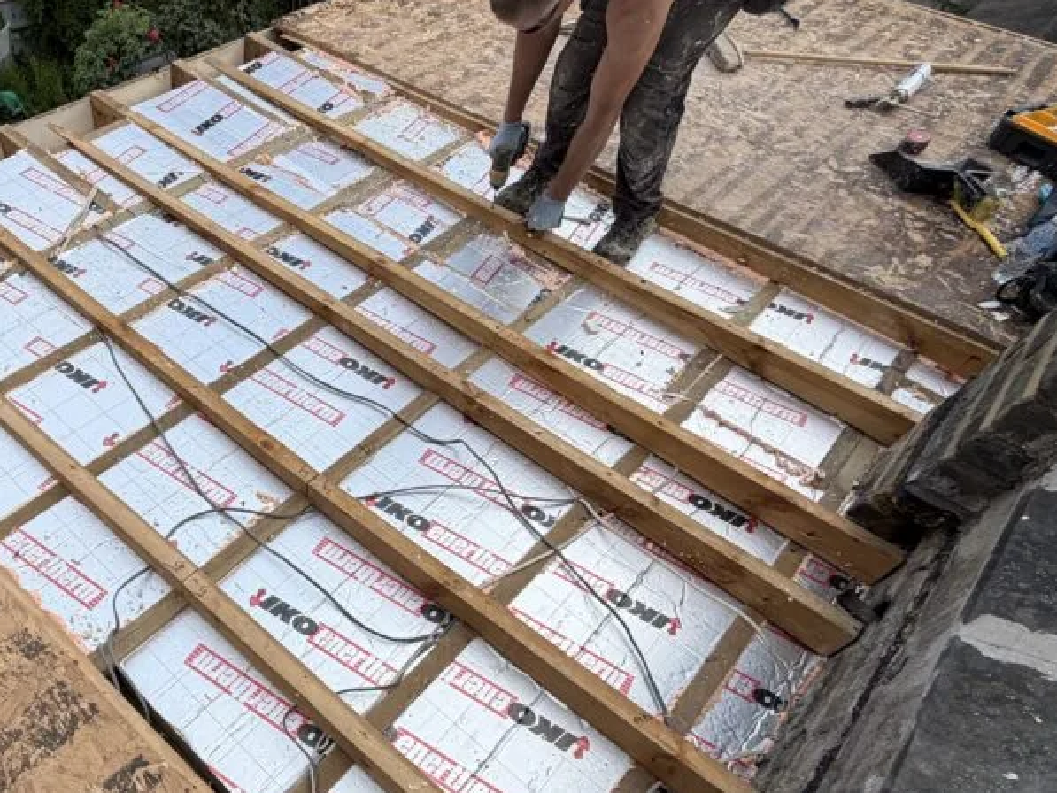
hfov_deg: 67.2
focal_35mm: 24
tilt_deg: -56.8
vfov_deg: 55.6
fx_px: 733
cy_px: 533
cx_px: 269
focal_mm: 2.22
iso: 40
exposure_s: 1/770
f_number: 2.2
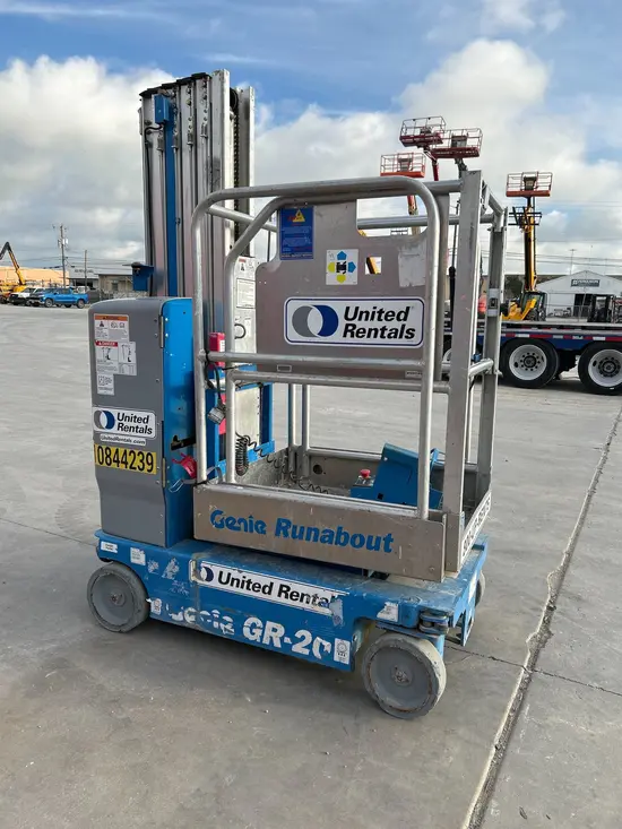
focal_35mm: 26
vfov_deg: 67.3
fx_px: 623
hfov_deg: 53.1
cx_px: 311
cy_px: 414
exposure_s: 1/2208
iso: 50
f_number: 1.5
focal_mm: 5.7
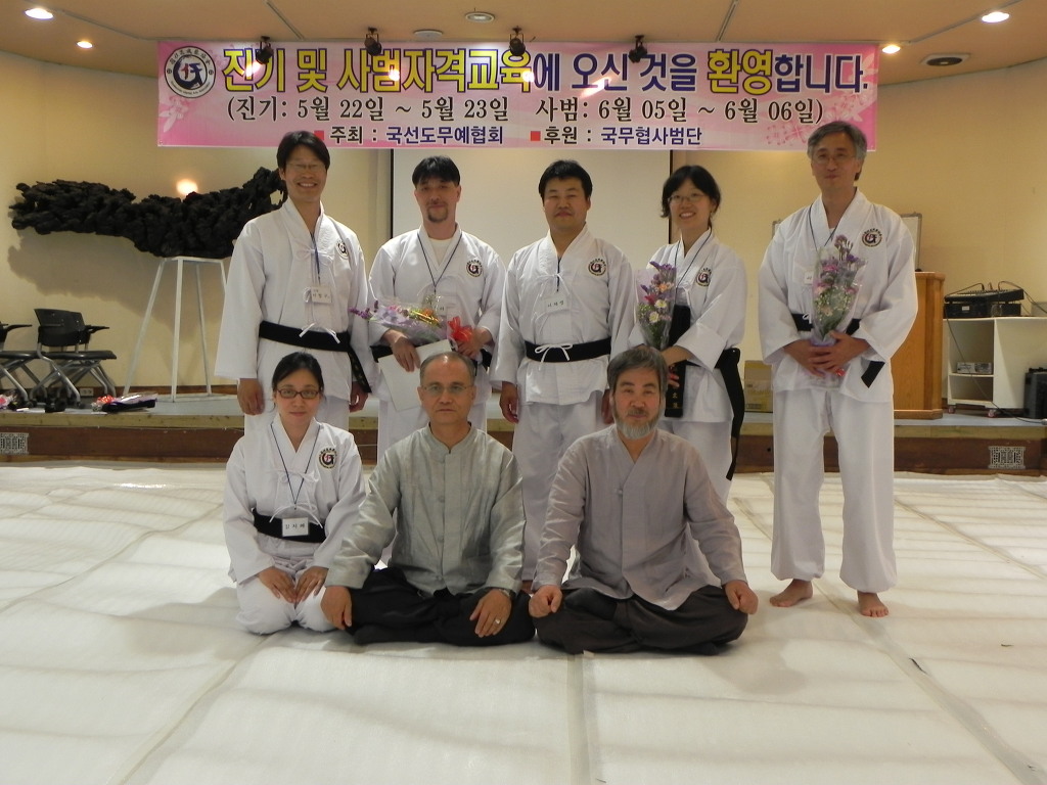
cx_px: 524
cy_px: 392
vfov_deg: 38.7
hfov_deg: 50.1
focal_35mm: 37
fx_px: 1119
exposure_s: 1/34.5
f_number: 3.2
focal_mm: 6.6
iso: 160
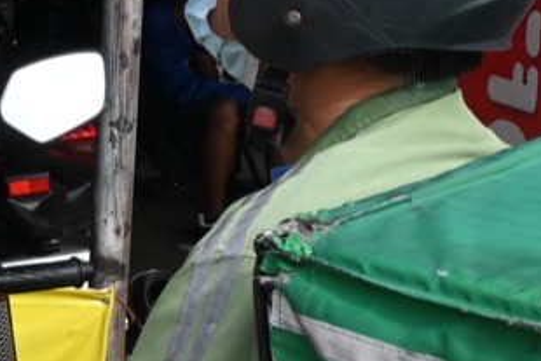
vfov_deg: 10.4
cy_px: 76
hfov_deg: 13.1
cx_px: -600
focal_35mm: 132
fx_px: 1986
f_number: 6.3
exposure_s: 1/320
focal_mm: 19.5
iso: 100
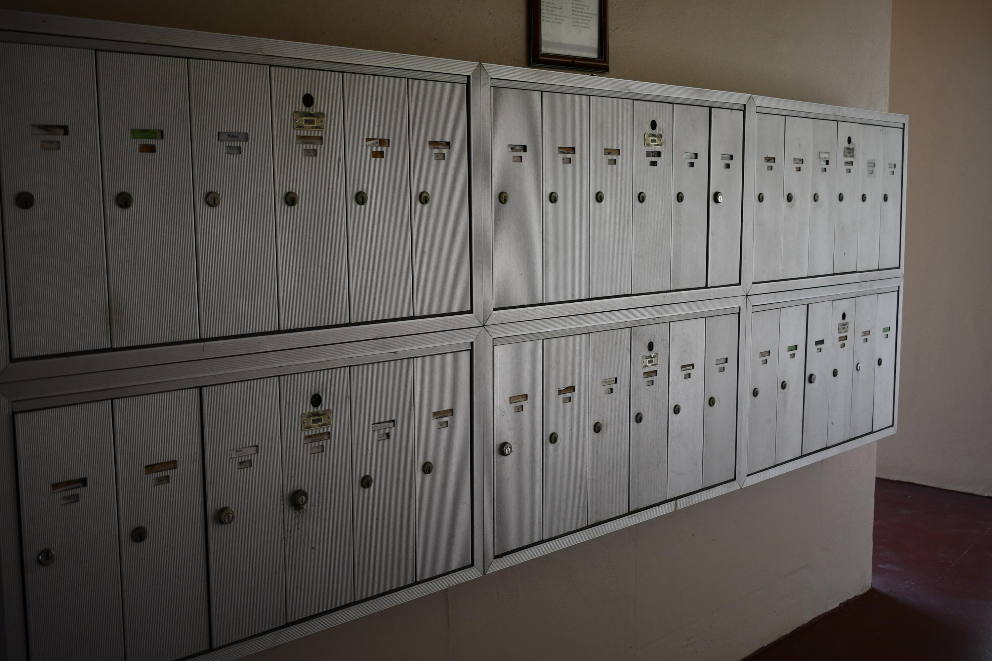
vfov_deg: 33.4
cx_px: 496
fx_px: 1102
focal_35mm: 40
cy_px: 330
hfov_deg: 48.5
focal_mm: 27
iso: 800
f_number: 4
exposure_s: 1/200
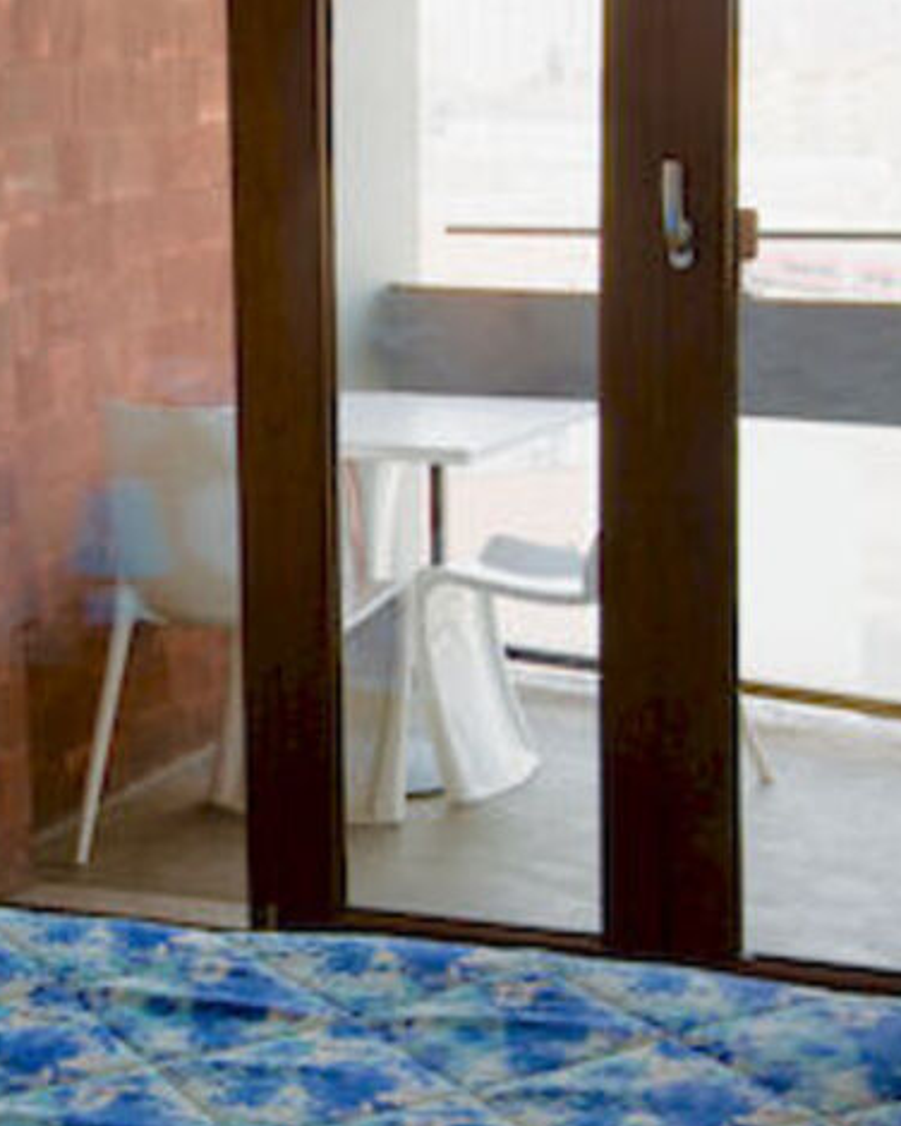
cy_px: 565
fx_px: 2733
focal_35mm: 82
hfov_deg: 18.5
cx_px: 163
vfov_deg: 23.3
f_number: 8
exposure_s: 1/60
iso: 200
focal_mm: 38
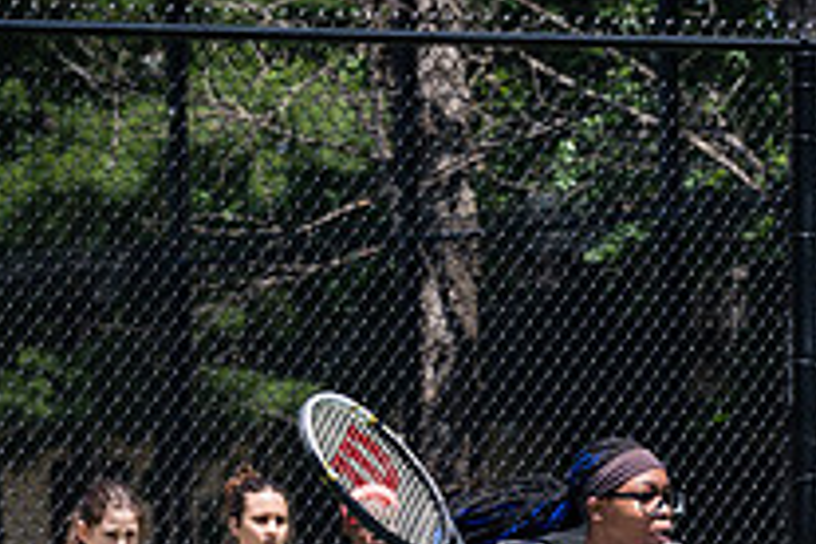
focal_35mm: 304
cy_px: 708
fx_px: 6890
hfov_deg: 6.8
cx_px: 671
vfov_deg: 4.5
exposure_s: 1/2000
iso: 400
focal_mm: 103
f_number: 4.5
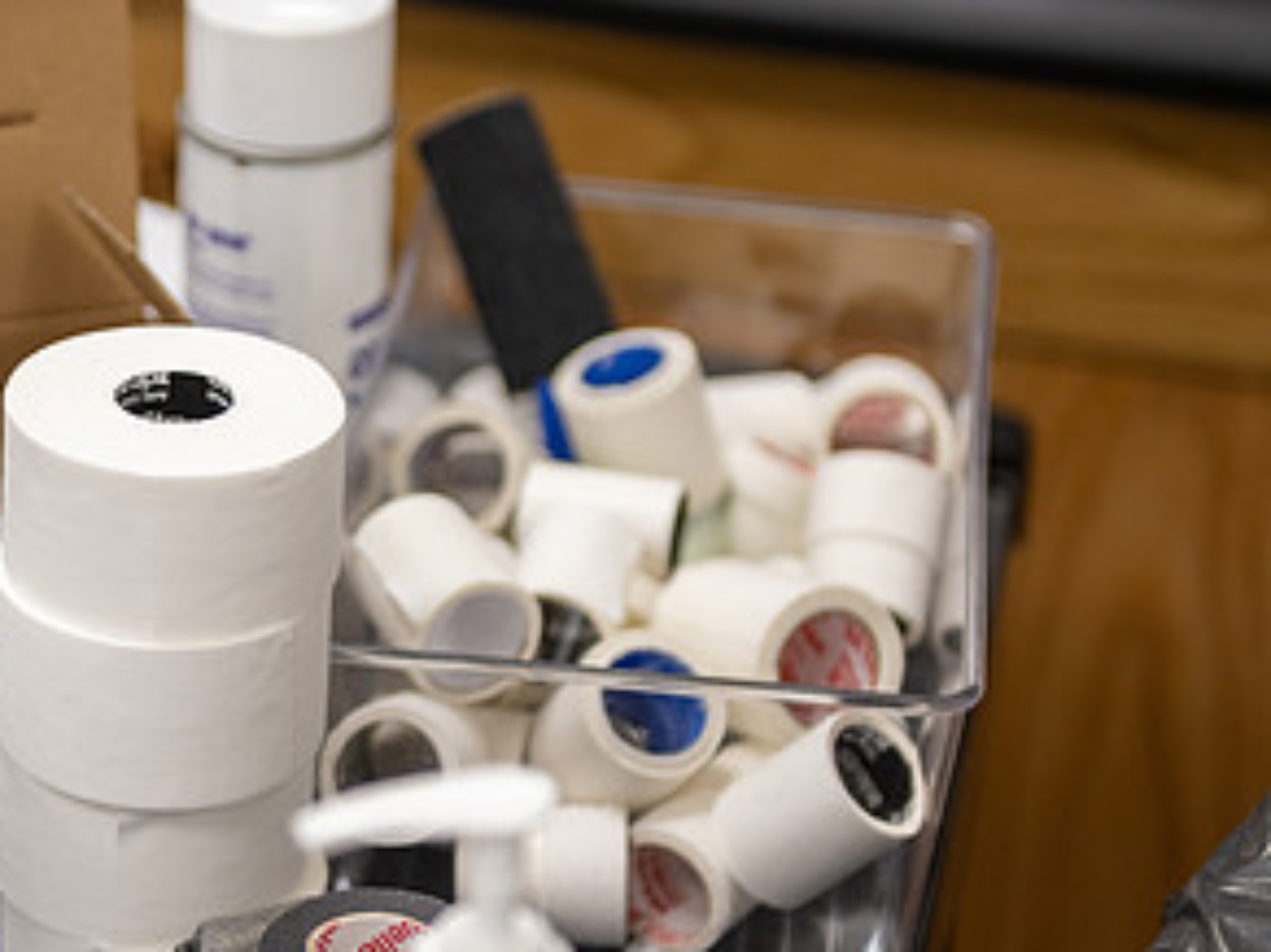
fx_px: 4074
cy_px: 532
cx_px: 162
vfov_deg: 13.3
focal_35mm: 111
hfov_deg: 17.5
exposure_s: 1/200
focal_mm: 58
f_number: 2.8
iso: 800
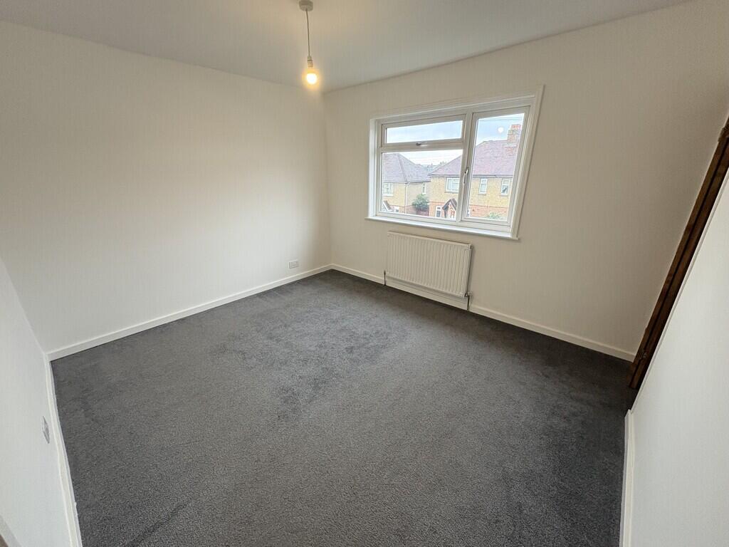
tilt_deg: -19.4
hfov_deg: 102.1
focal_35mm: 14
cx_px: 364
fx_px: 295
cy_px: 274
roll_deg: +1.3
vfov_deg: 85.7
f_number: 2.2
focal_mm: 2.22
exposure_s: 1/93
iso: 200
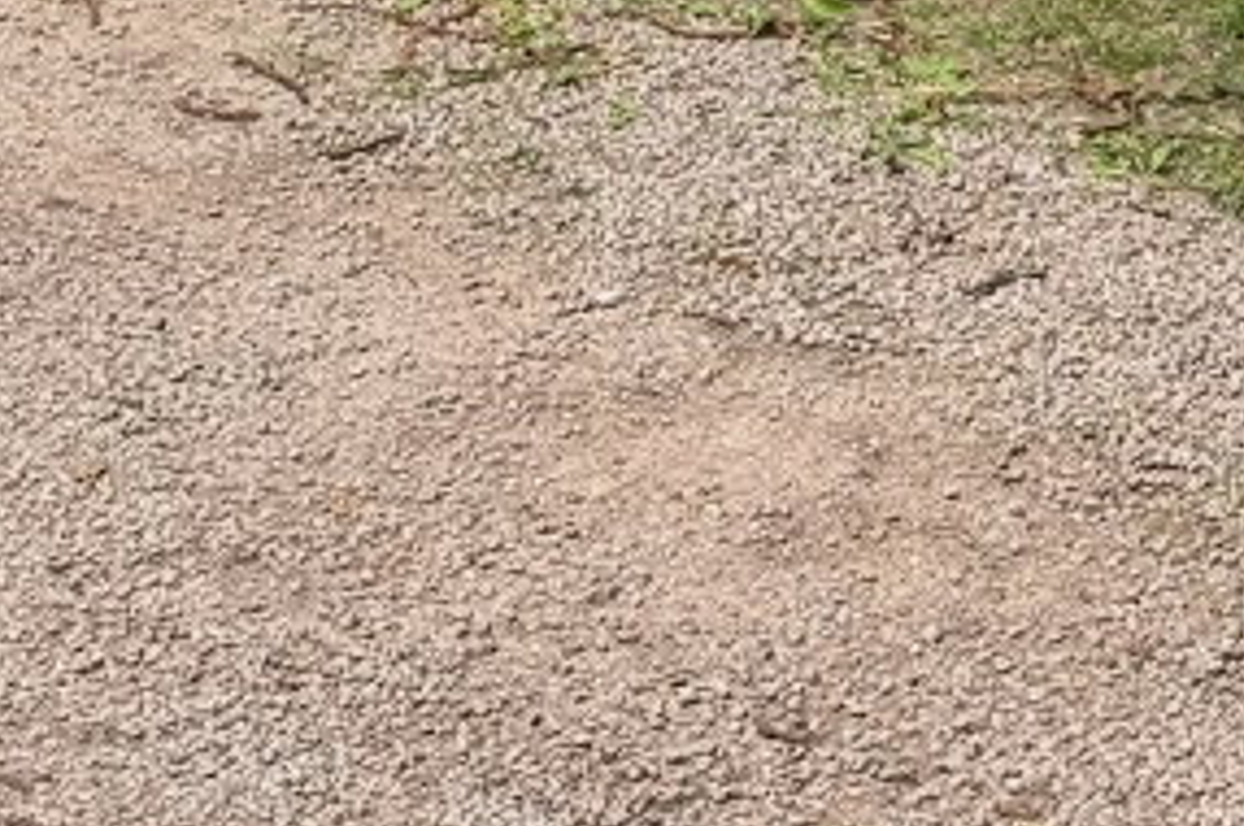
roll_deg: +1.3
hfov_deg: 11.4
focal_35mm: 179
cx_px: 1166
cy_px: -1378
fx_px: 6178
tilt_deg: -4.9
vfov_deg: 7.1
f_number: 1.78
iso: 64
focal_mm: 6.76
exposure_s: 1/739
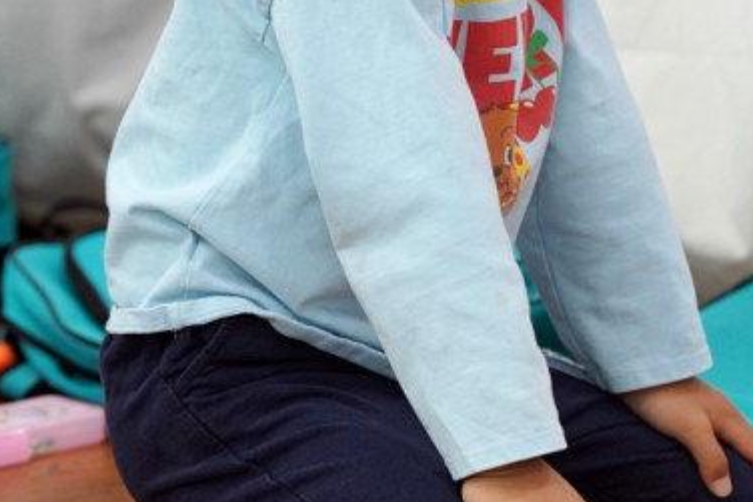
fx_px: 9709
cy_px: -12
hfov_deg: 4.4
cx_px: -10
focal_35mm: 464
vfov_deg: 3.0
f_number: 4
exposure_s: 1/200
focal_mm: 194
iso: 1250
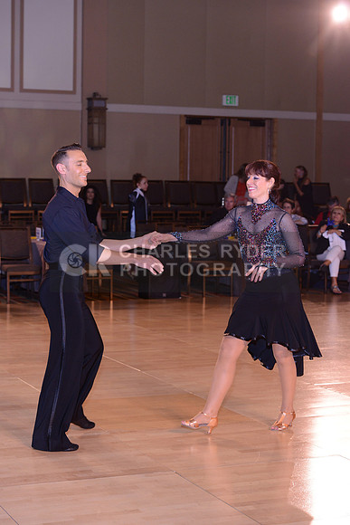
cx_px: 175
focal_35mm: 80
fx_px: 1166
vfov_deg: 25.4
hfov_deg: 17.1
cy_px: 262
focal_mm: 80
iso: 1600
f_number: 5
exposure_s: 1/250
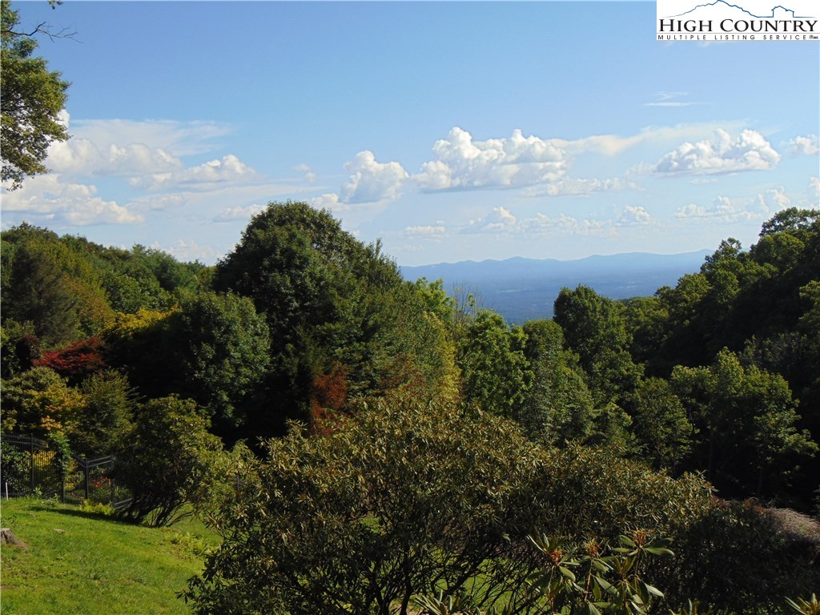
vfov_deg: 29.1
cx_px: 410
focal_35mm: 50
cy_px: 308
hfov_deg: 38.2
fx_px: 1184
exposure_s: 1/800
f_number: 3.5
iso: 80
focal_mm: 9
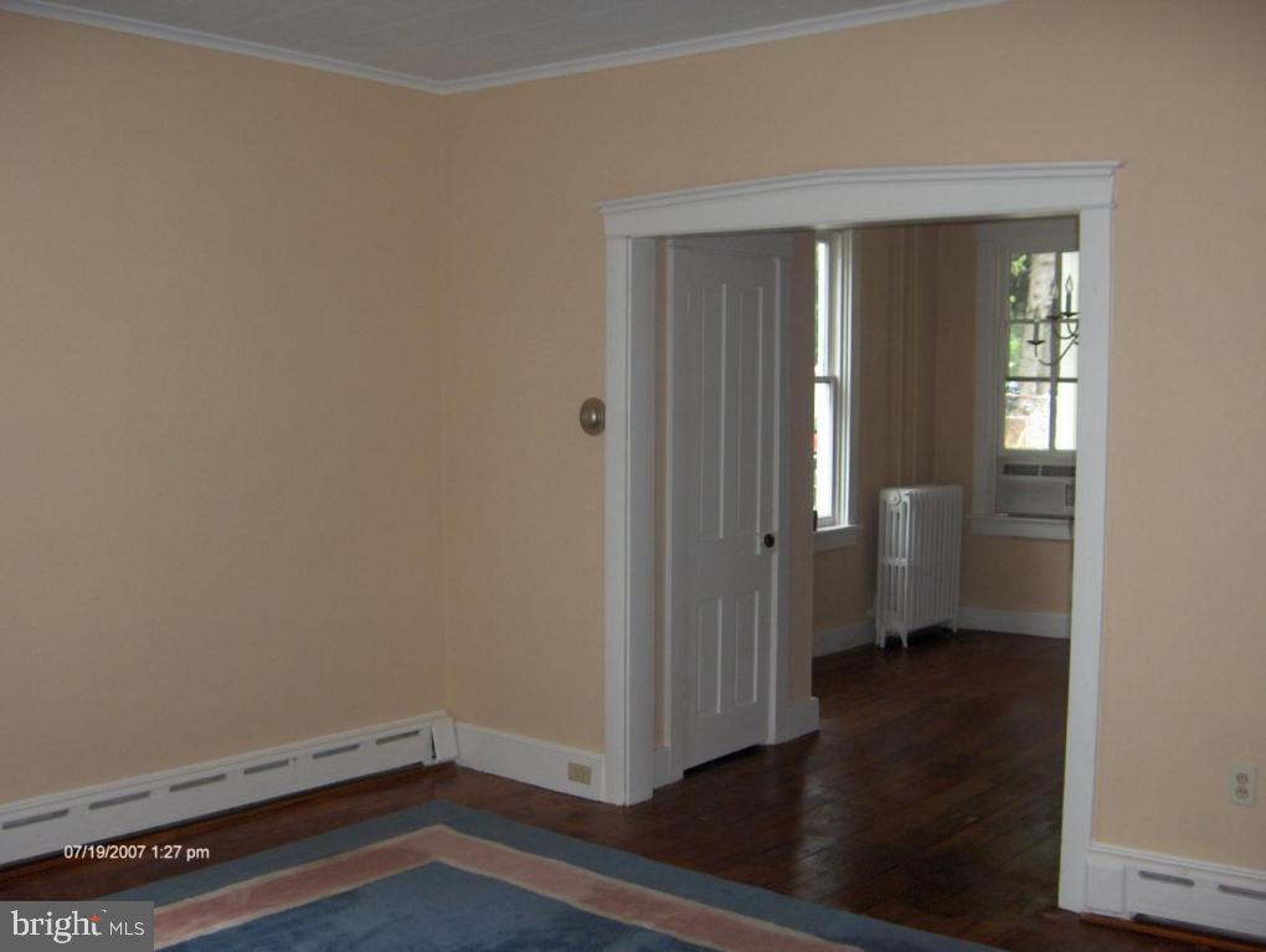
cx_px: 633
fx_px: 1428
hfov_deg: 47.8
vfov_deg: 36.9
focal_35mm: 39
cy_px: 476
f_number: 2.8
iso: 100
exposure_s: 1/60
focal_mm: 8
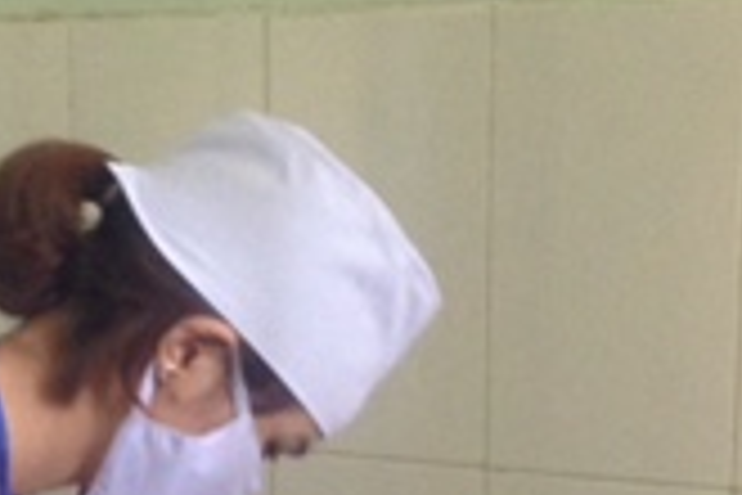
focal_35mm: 133
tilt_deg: -16.4
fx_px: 2741
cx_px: 175
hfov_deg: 15.3
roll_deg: +0.9
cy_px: 850
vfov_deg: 9.8
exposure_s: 1/20
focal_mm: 4.12
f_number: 2.4
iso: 200
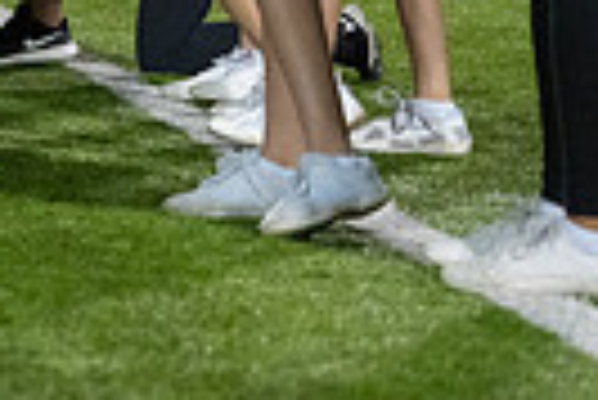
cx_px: -522
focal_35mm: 305
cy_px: -339
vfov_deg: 4.5
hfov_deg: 6.6
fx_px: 5072
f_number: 2.8
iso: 6400
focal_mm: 70
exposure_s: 1/1250
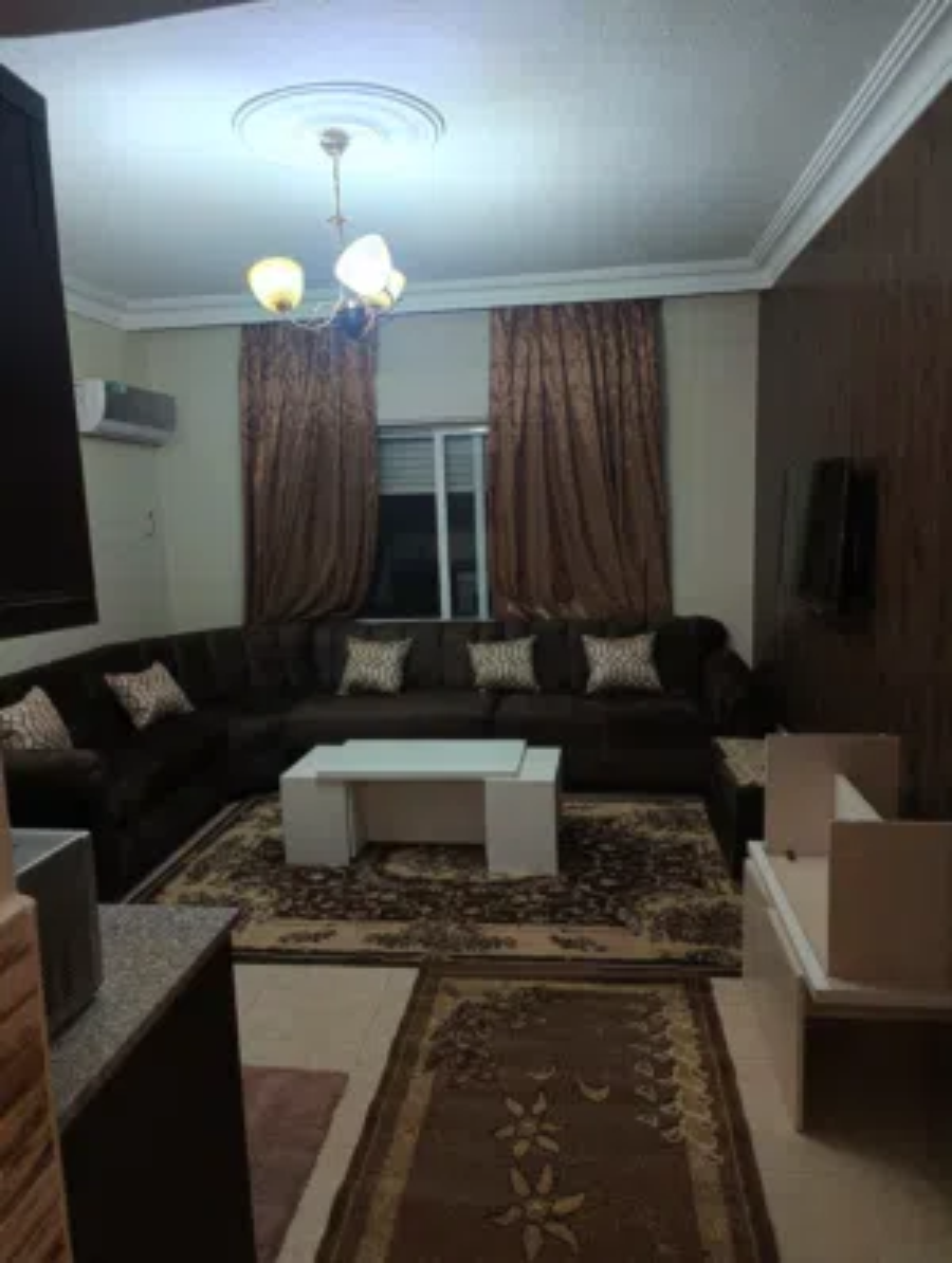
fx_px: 841
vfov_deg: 73.8
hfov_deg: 59.0
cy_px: 632
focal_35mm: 23
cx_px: 476
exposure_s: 1/50
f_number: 1.69
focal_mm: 6.06
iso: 1000
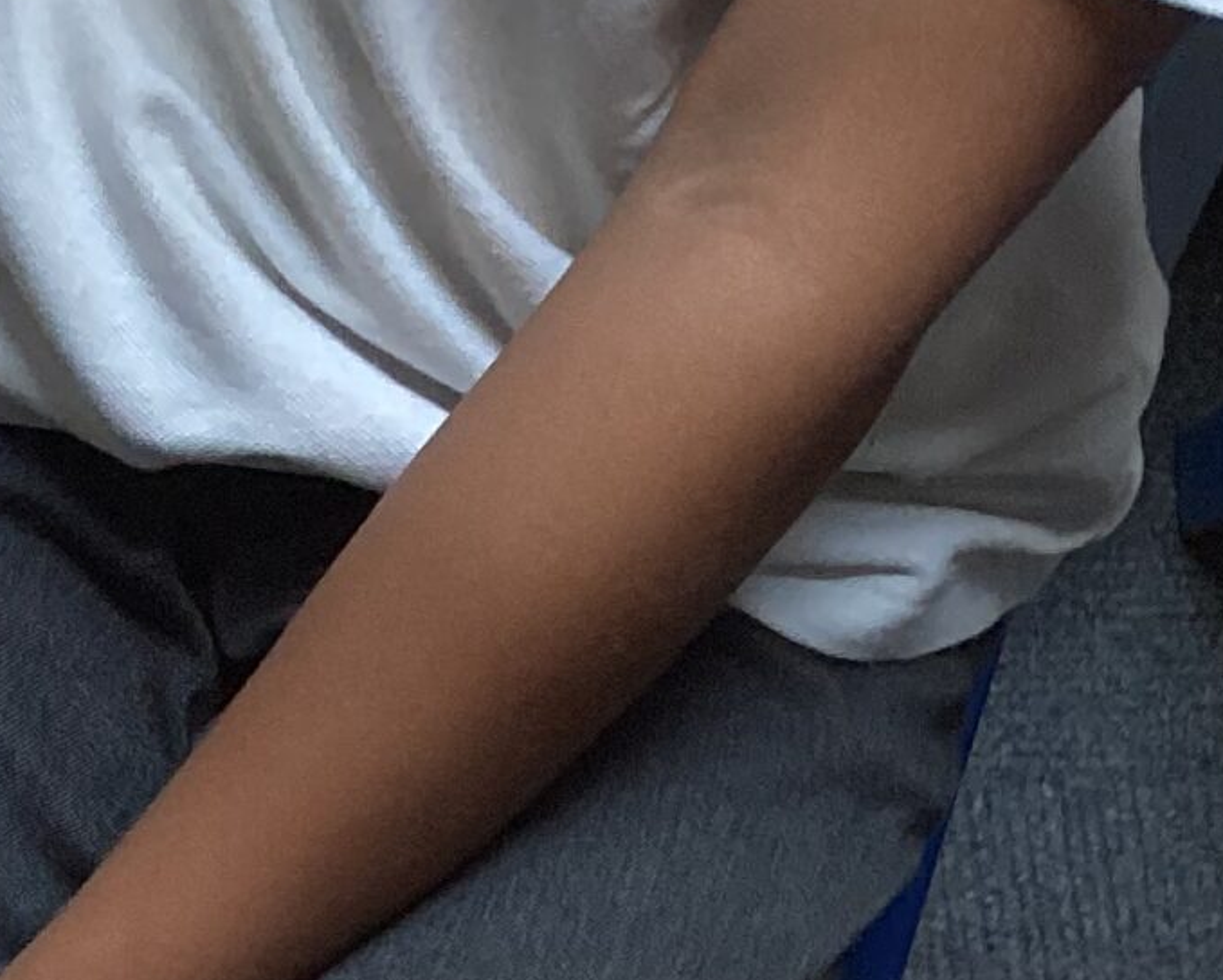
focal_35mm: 114
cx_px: -396
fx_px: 4129
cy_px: 1944
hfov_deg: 15.9
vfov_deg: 12.1
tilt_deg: -69.7
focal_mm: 3.3
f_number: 2.4
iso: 80
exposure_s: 1/100
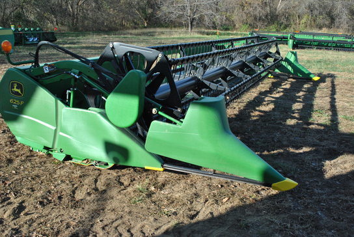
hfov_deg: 53.1
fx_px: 354
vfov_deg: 37.0
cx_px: 177
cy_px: 118
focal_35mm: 36
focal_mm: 24
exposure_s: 1/1000
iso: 800
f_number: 8
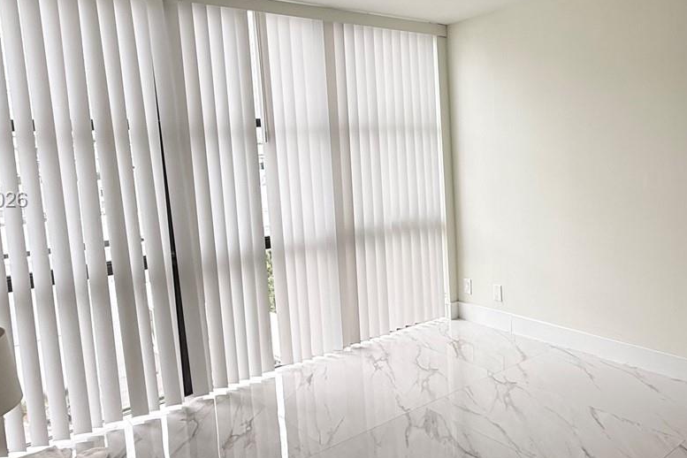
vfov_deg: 43.5
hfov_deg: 60.4
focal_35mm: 30
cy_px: 201
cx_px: 459
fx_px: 572
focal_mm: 2.22
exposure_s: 1/104
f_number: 2.2
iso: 64
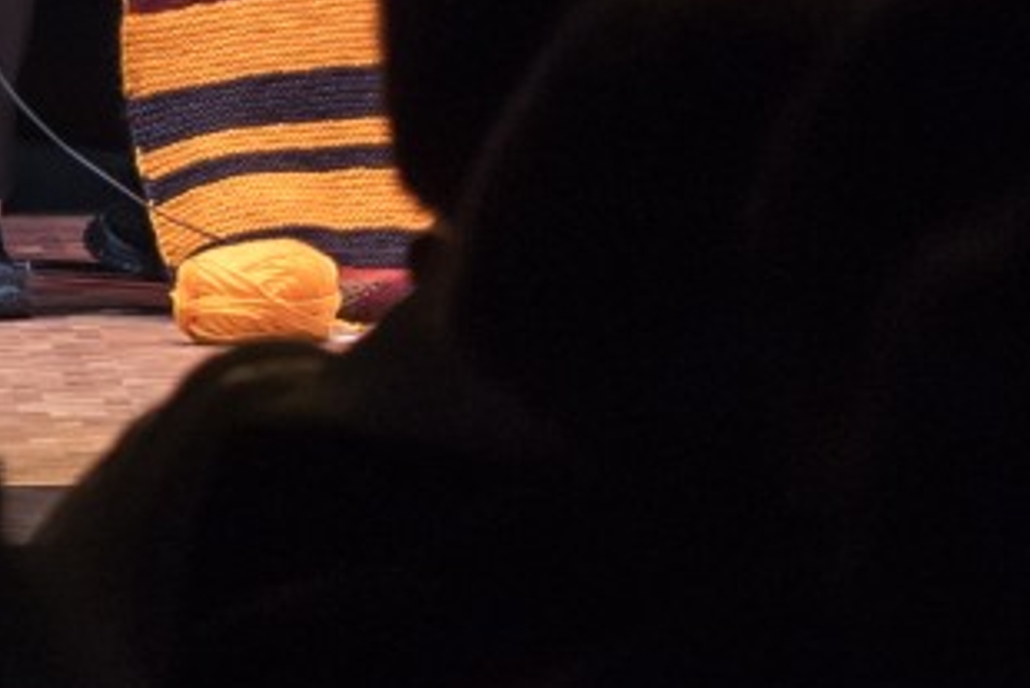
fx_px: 18863
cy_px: -648
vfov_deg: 2.1
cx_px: 2492
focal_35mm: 659
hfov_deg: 3.1
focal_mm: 85
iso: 500
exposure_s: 1/100
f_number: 4
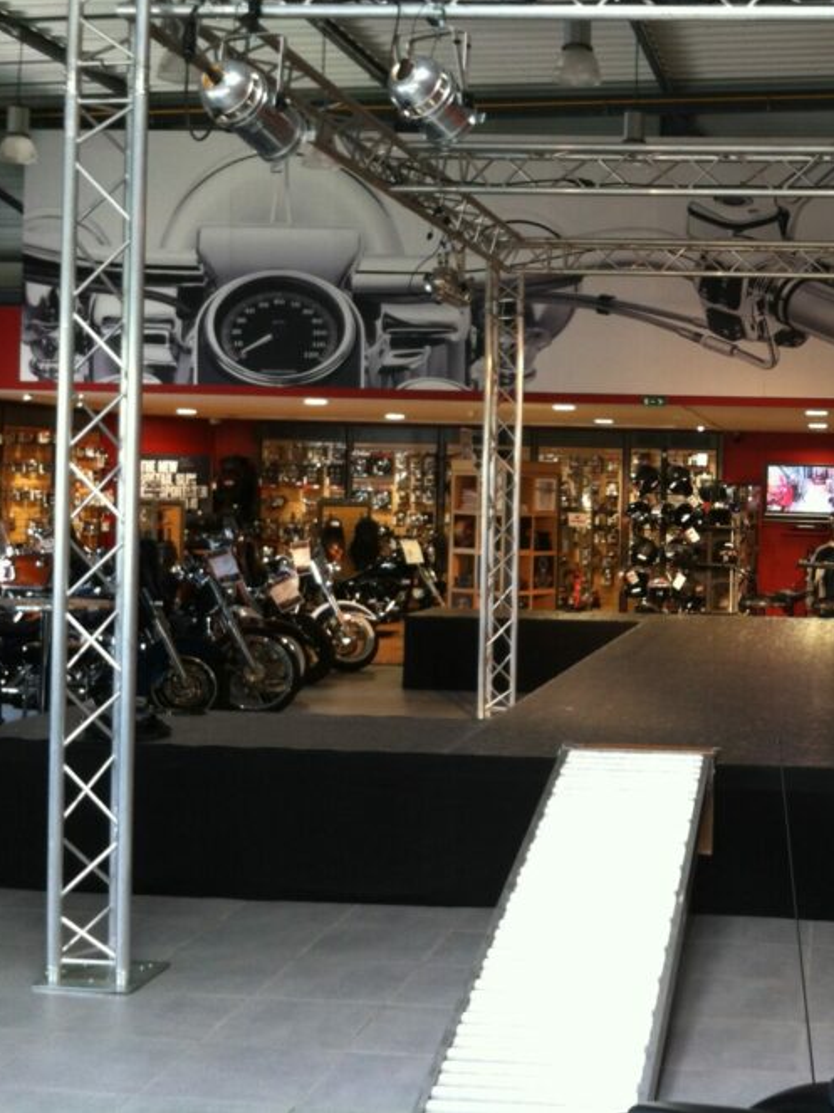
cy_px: 473
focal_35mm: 54
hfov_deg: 26.3
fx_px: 1735
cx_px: 713
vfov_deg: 35.5
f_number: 2.8
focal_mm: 3.85
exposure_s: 1/15
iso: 80
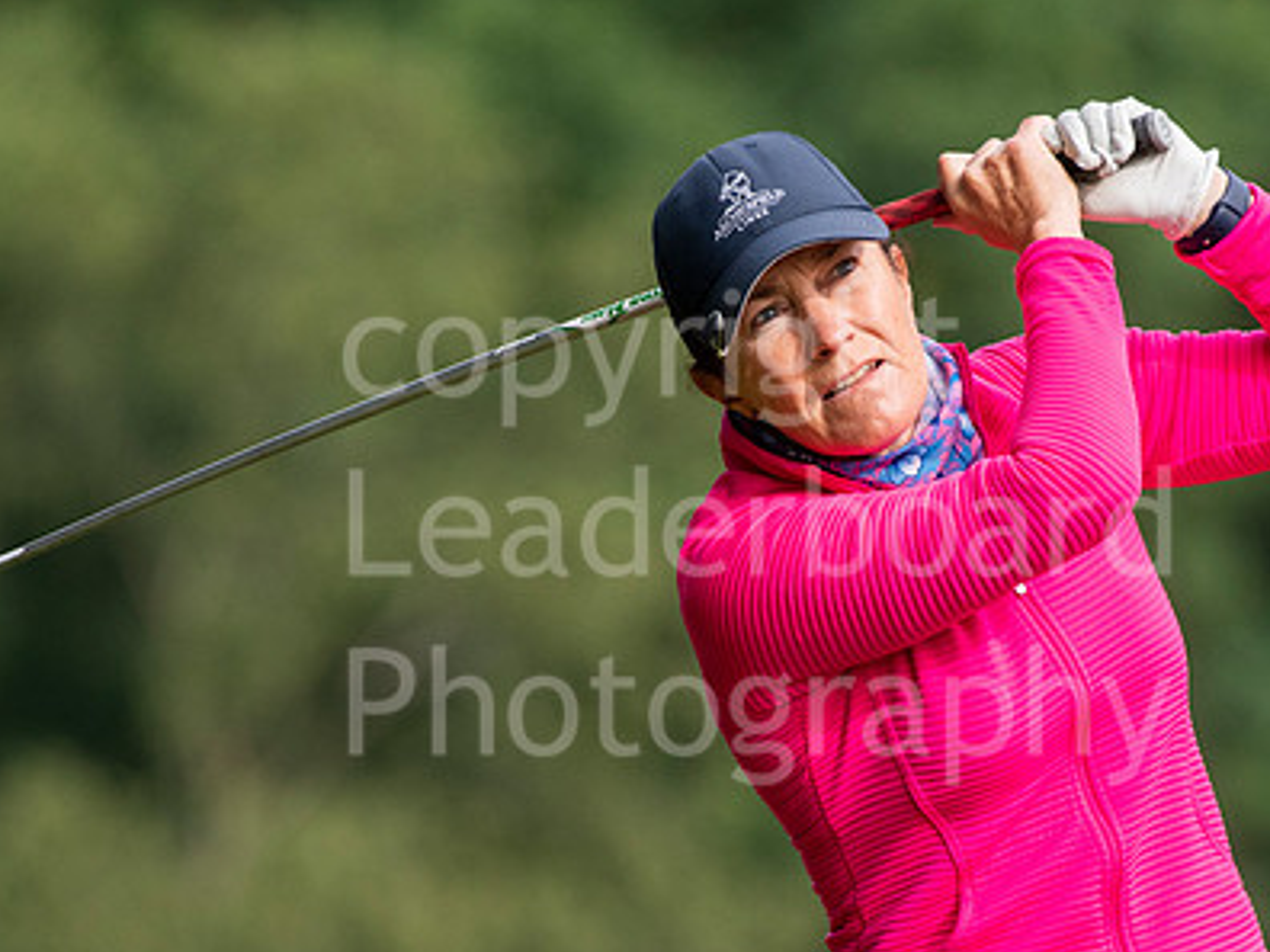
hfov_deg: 2.0
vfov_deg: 1.5
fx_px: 35661
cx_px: 763
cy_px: 553
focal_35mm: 972
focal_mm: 460
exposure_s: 1/1250
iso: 800
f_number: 6.3
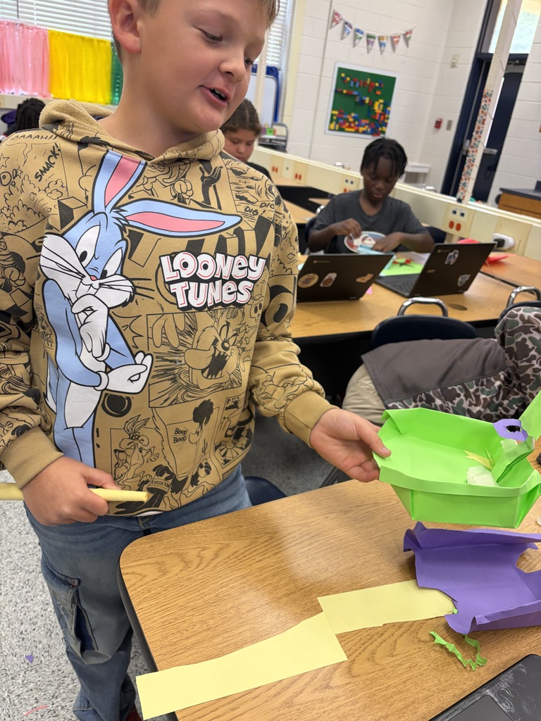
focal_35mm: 26
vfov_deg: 67.3
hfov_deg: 53.1
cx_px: 270
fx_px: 542
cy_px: 360
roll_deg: -7.3
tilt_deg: -24.7
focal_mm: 5.96
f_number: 1.6
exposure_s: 1/60
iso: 100
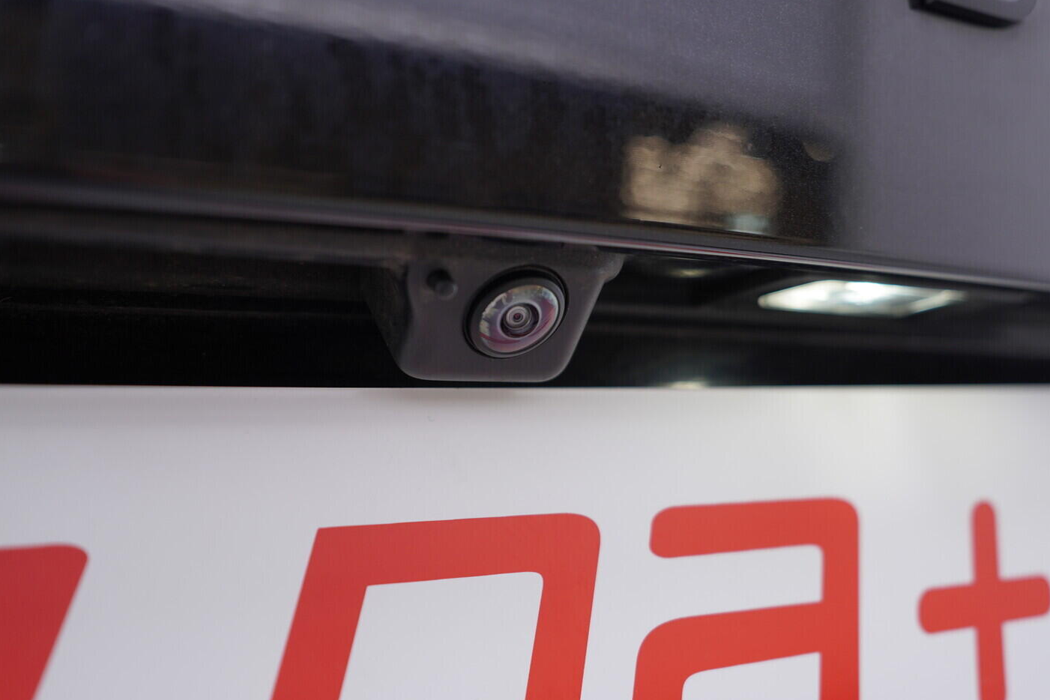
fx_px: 1079
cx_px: 513
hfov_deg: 51.9
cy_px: 344
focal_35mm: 37
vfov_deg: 35.9
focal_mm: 24
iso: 125
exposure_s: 1/50
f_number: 3.2
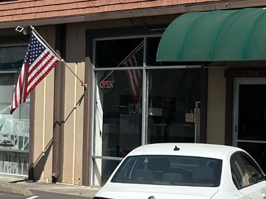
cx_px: -15
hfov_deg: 12.8
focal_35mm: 152
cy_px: 68
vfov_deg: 9.7
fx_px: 1167
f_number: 1.78
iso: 100
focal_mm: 6.86
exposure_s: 1/6211
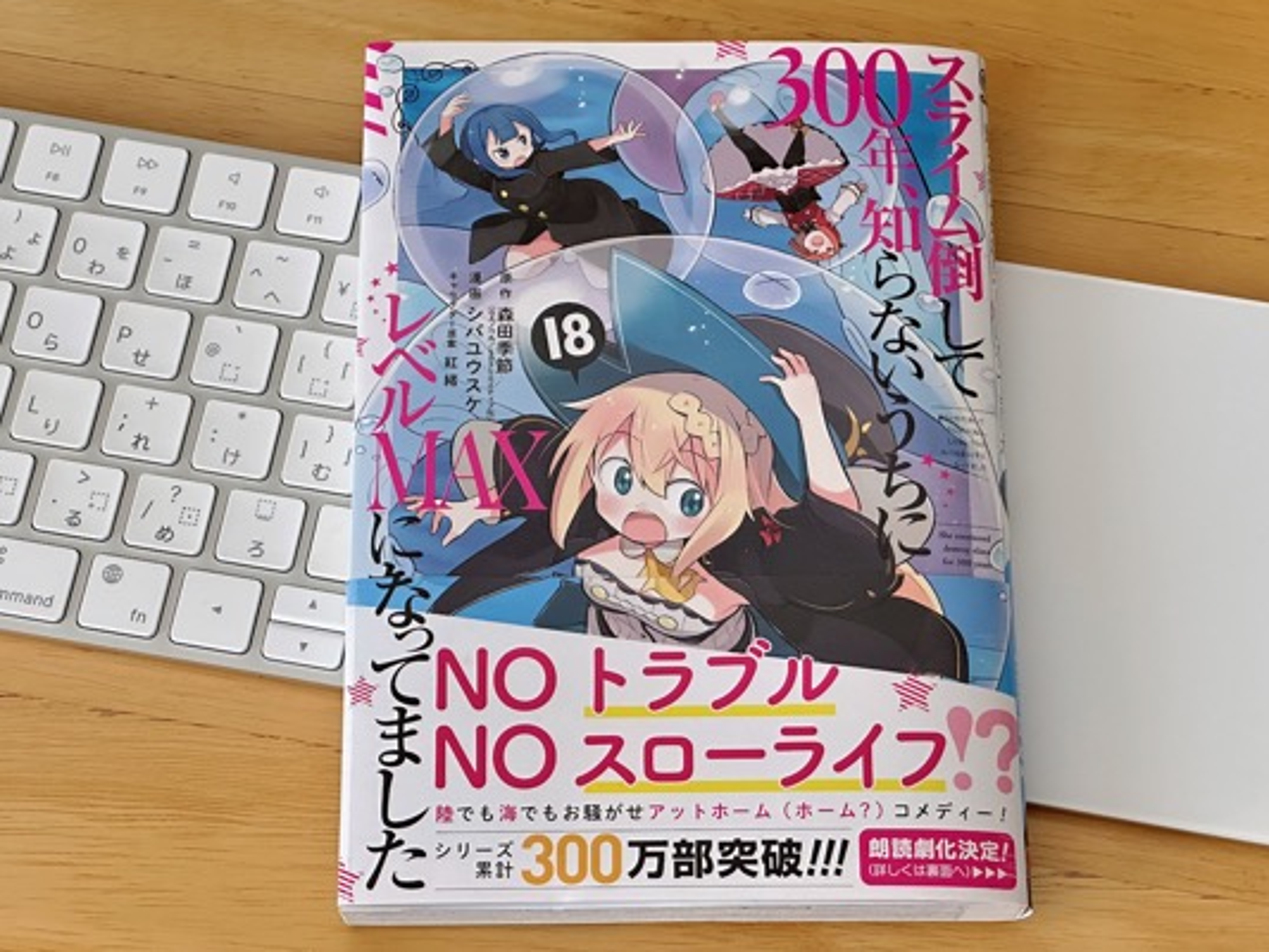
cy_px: 475
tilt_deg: -65.0
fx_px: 2860
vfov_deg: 18.9
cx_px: 640
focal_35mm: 78
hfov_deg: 25.0
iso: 500
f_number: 2.8
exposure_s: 1/60
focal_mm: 9
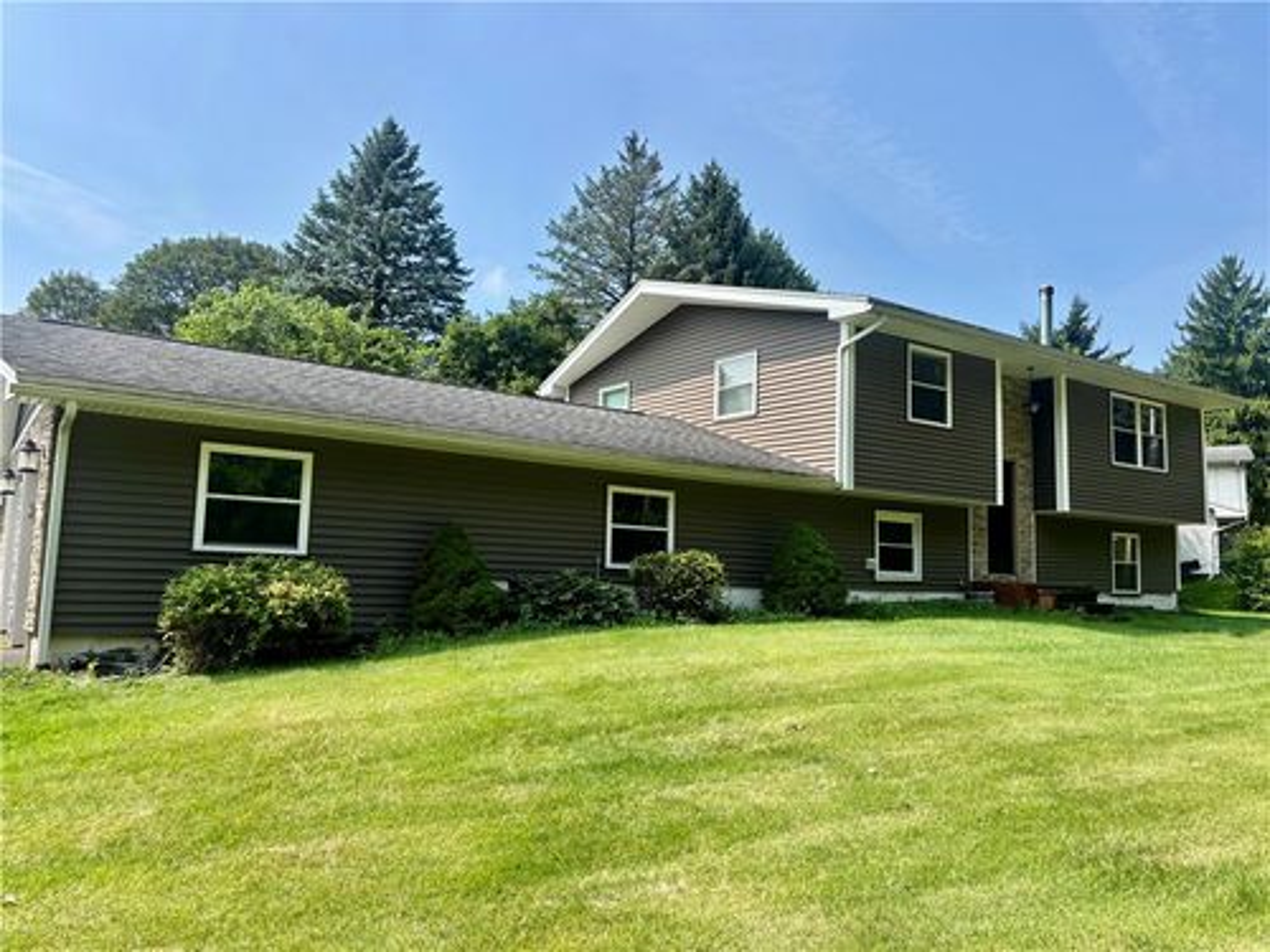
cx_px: 635
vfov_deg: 53.1
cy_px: 476
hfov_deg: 67.3
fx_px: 954
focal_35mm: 26
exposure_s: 1/2242
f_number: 1.6
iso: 50
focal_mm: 5.96
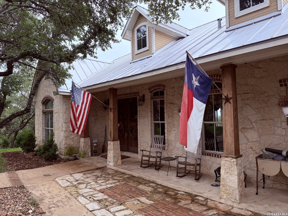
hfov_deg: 71.6
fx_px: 200
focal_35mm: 24
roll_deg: +0.5
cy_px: 108
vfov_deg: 56.8
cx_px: 144
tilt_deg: +2.7
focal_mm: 6.76
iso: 100
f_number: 1.78
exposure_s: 1/1361
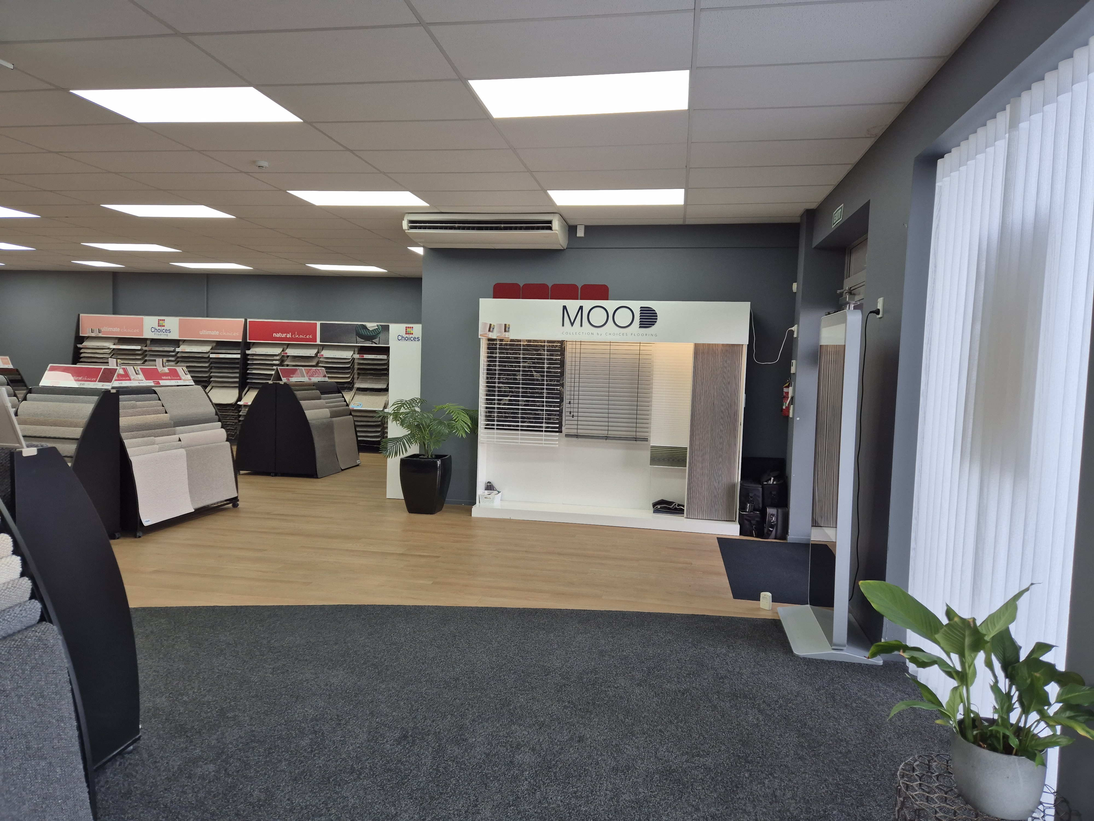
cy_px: 410
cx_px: 547
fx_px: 727
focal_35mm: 23
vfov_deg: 58.9
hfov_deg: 73.9
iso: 32
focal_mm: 5.4
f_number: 1.8
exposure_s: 1/100
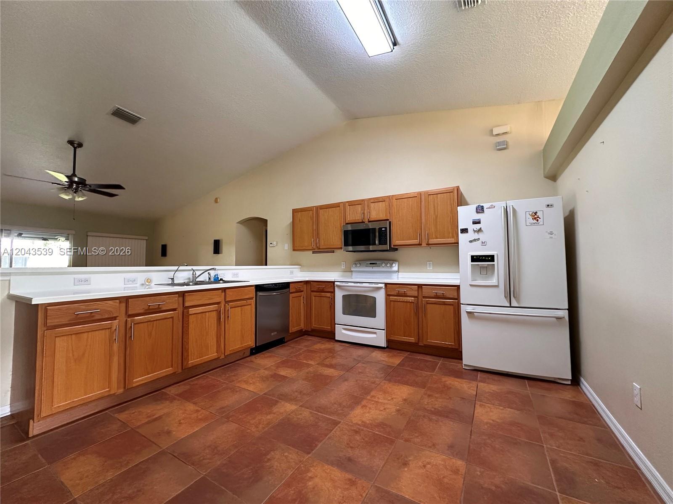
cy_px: 252
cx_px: 336
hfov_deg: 102.1
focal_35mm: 14
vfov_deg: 85.7
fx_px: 272
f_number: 2.2
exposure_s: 1/60
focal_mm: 2.22
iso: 250
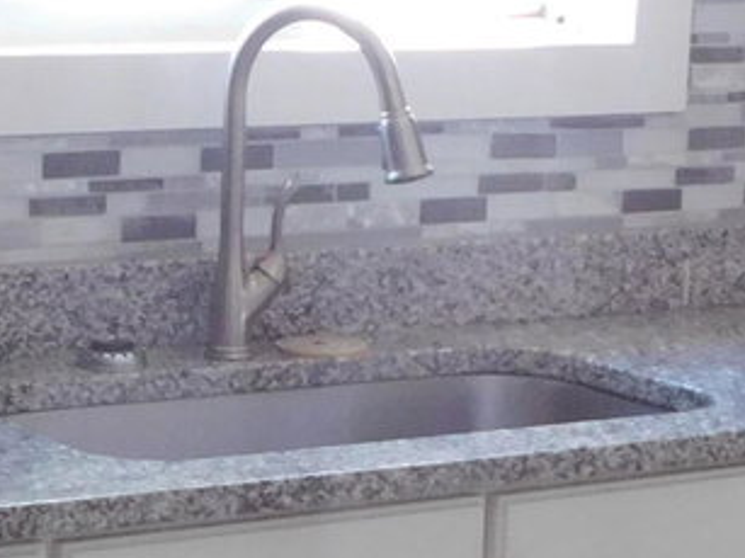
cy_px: 422
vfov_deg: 12.3
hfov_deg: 16.3
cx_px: 126
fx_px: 2582
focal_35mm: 120
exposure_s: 1/30
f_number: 3
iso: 360
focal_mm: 4
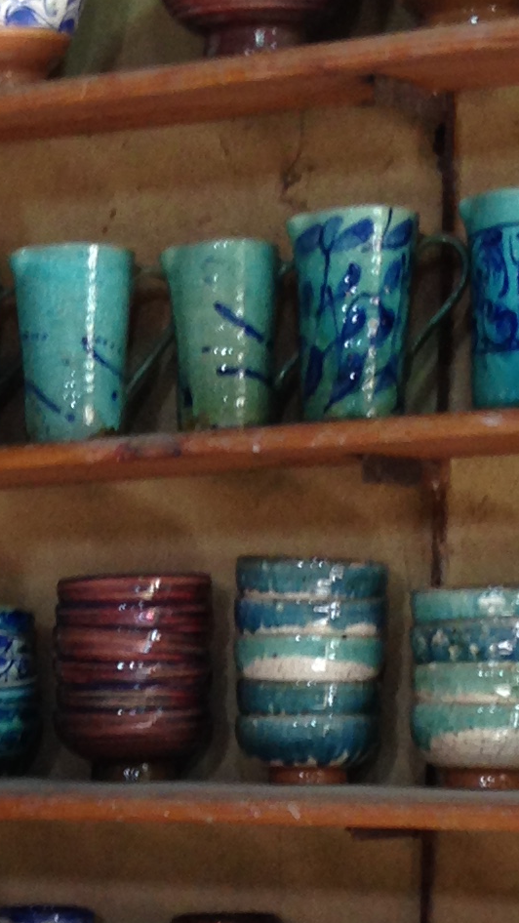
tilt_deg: -3.1
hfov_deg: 9.6
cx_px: -177
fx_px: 3034
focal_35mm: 124
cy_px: 902
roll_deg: +2.1
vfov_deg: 17.0
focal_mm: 4.12
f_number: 2.4
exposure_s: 1/20
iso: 80
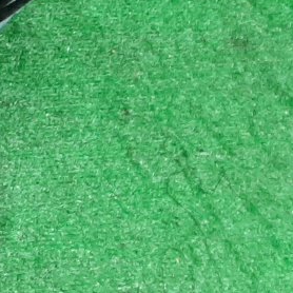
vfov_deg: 13.6
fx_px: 1140
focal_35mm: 119
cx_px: -456
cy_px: -181
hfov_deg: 11.5
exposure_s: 1/50
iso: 155
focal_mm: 3.93
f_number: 1.7
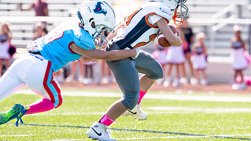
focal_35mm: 325
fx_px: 2163
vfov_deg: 3.7
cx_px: 208
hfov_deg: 6.6
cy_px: 33
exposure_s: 1/1250
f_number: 2.8
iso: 100
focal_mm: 151
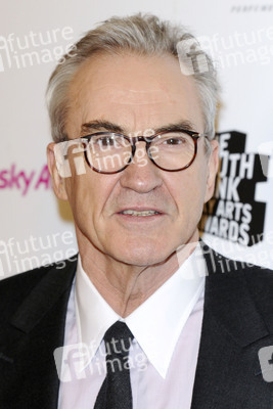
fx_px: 1790
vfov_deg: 13.0
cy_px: 204
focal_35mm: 158
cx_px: 136
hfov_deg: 8.7
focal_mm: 105
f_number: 4.5
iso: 640
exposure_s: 1/160
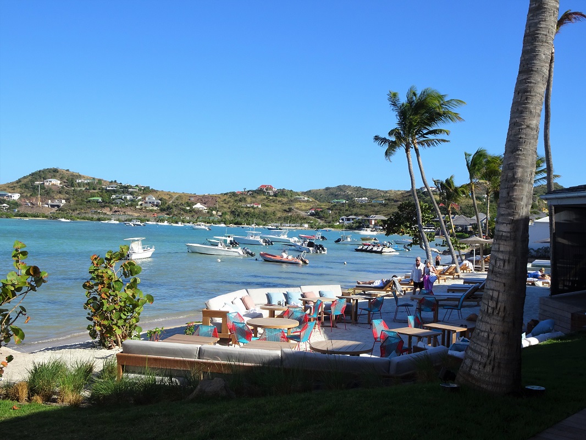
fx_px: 593
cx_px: 293
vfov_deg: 40.7
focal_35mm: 35
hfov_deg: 52.6
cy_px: 220
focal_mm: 5.98
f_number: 4
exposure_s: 1/640
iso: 80
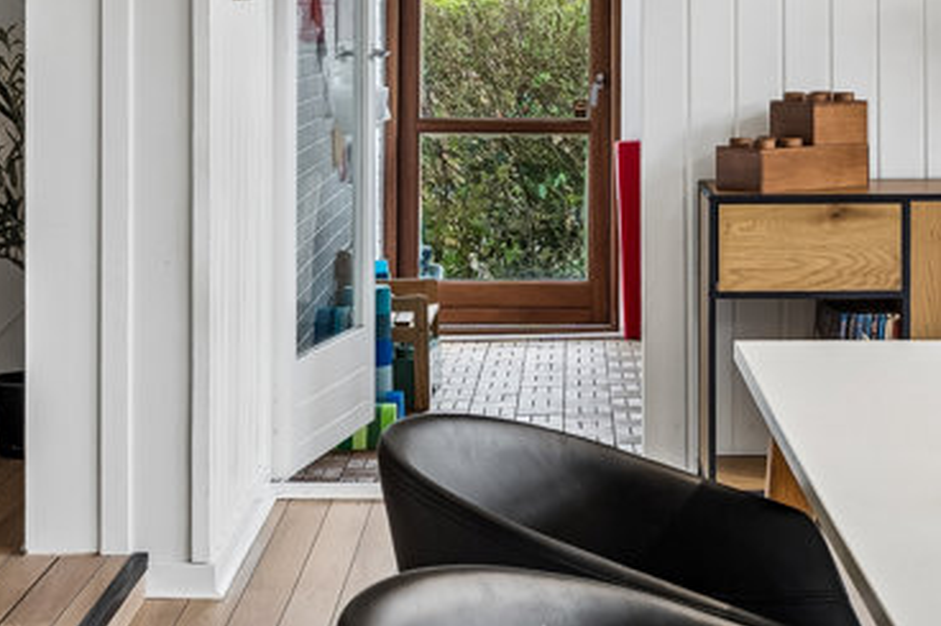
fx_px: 2273
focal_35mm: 87
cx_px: 683
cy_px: -19
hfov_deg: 23.2
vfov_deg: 15.4
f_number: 8
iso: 200
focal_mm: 27
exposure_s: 1/15
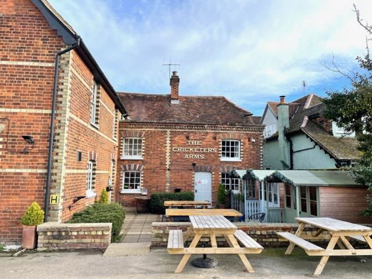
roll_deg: +0.1
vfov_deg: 53.1
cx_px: 186
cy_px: 140
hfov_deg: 67.3
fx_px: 279
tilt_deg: +7.9
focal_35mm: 26
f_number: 1.6
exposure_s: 1/2020
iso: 32
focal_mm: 4.2
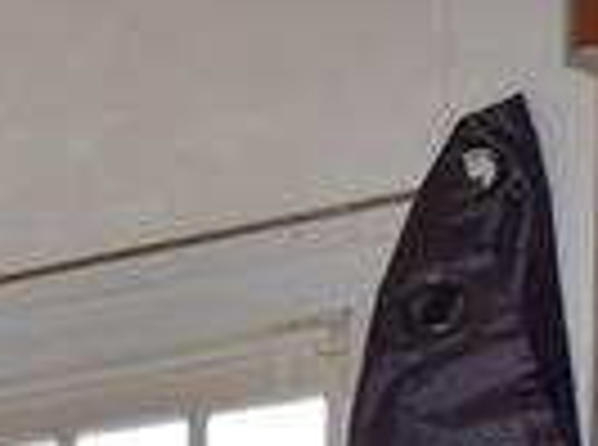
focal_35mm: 145
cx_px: -1479
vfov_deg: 9.1
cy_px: 1099
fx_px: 2493
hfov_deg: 9.1
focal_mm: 13
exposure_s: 1/125
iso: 500
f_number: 5.6
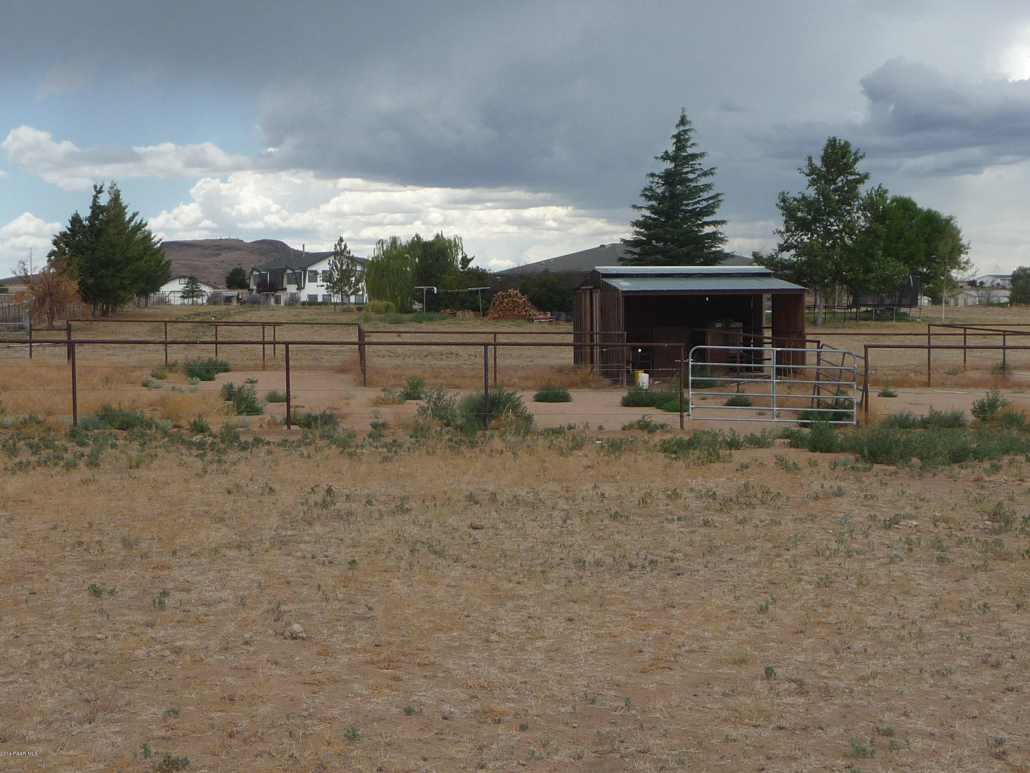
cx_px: 518
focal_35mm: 55
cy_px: 385
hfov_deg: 34.9
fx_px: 1637
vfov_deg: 26.6
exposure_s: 1/500
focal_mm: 6.7
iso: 100
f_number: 3.9
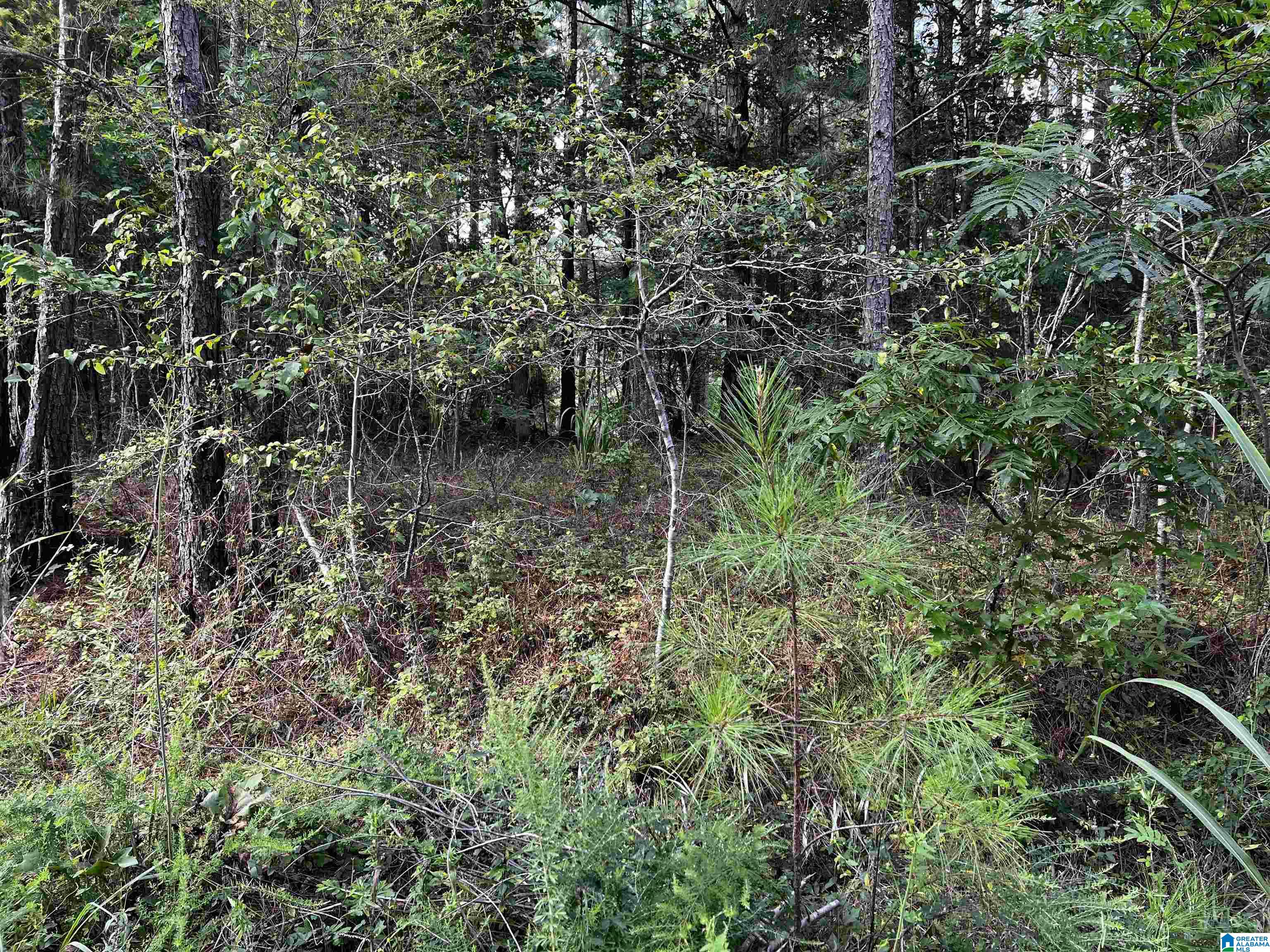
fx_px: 954
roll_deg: +0.1
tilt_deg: -2.9
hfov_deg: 67.3
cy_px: 476
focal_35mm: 26
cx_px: 635
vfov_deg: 53.1
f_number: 1.5
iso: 32
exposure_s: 1/135
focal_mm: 5.7
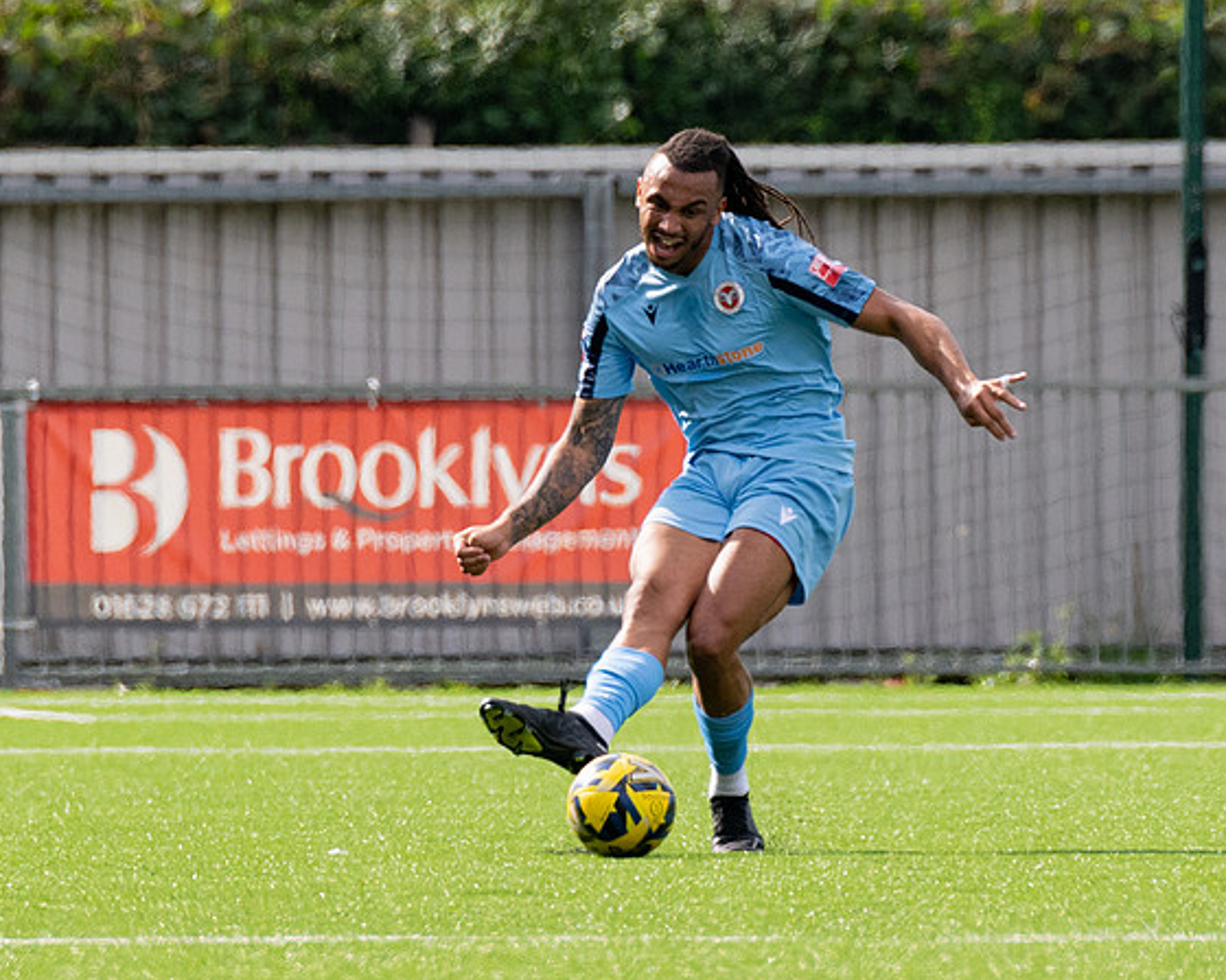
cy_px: 628
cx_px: 622
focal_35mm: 863
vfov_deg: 1.8
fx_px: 31314
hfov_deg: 2.2
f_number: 5
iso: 400
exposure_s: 1/2000
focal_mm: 280
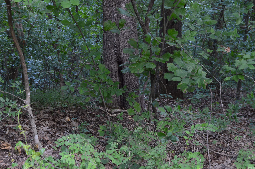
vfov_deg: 22.6
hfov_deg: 33.4
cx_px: 128
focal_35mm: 60
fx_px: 425
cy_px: 84
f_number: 6.3
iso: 800
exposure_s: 1/15
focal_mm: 40
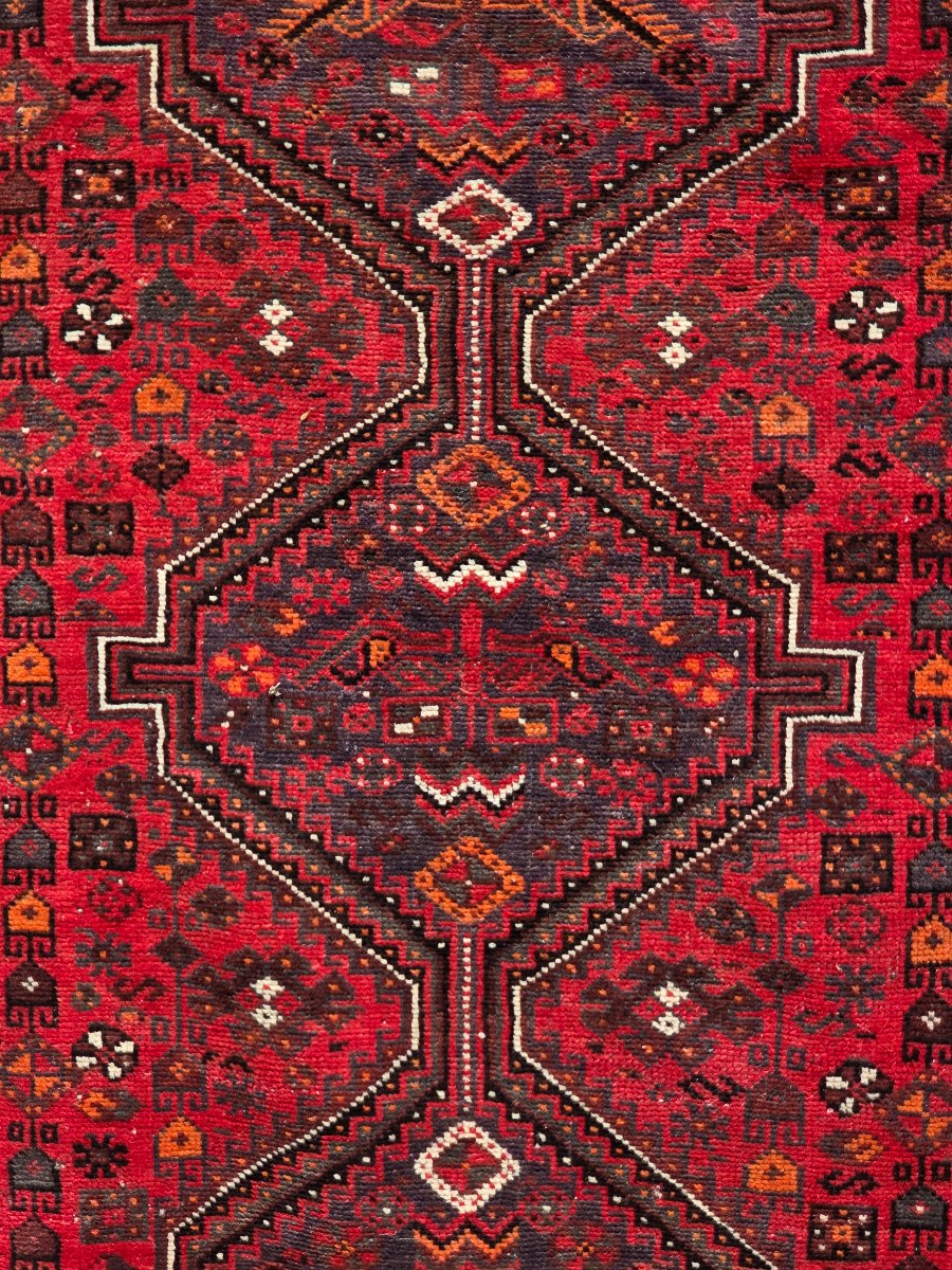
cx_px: 476
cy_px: 635
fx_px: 2530
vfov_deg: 28.2
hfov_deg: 21.3
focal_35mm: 69
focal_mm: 7.9
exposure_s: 1/922
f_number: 2.4
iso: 50
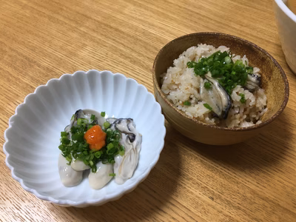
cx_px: 148
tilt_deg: -53.4
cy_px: 111
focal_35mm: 29
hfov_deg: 61.7
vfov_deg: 48.2
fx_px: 248
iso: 50
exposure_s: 1/30
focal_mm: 4.15
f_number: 2.2
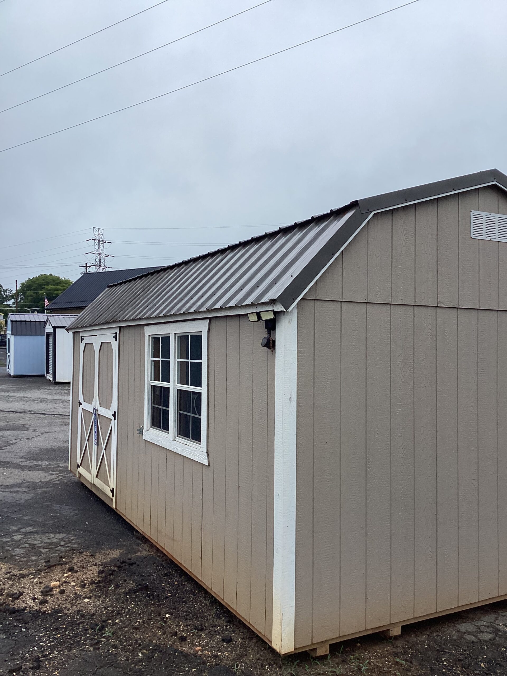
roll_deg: +1.7
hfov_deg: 45.4
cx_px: 254
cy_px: 338
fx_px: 605
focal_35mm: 31
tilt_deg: -0.1
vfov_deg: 58.4
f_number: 2.4
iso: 25
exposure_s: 1/641
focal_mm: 3.3
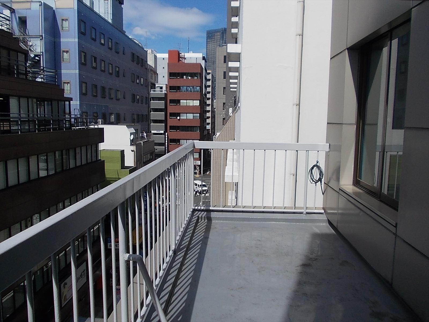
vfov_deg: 49.7
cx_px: 214
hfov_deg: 63.4
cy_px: 161
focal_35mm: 28
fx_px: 347
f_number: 5.4
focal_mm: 4
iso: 80
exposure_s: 1/640
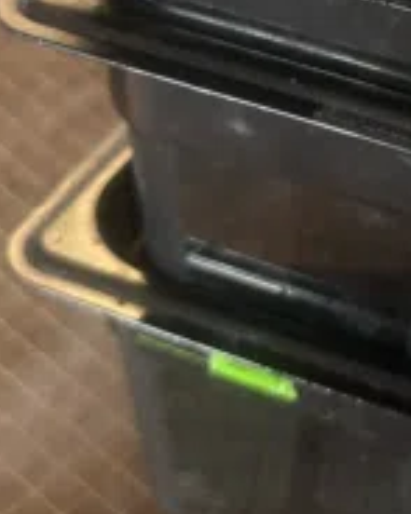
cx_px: 492
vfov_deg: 26.6
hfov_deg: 21.0
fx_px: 1035
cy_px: 13
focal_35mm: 68
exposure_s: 1/60
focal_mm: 6.86
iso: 500
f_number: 1.78
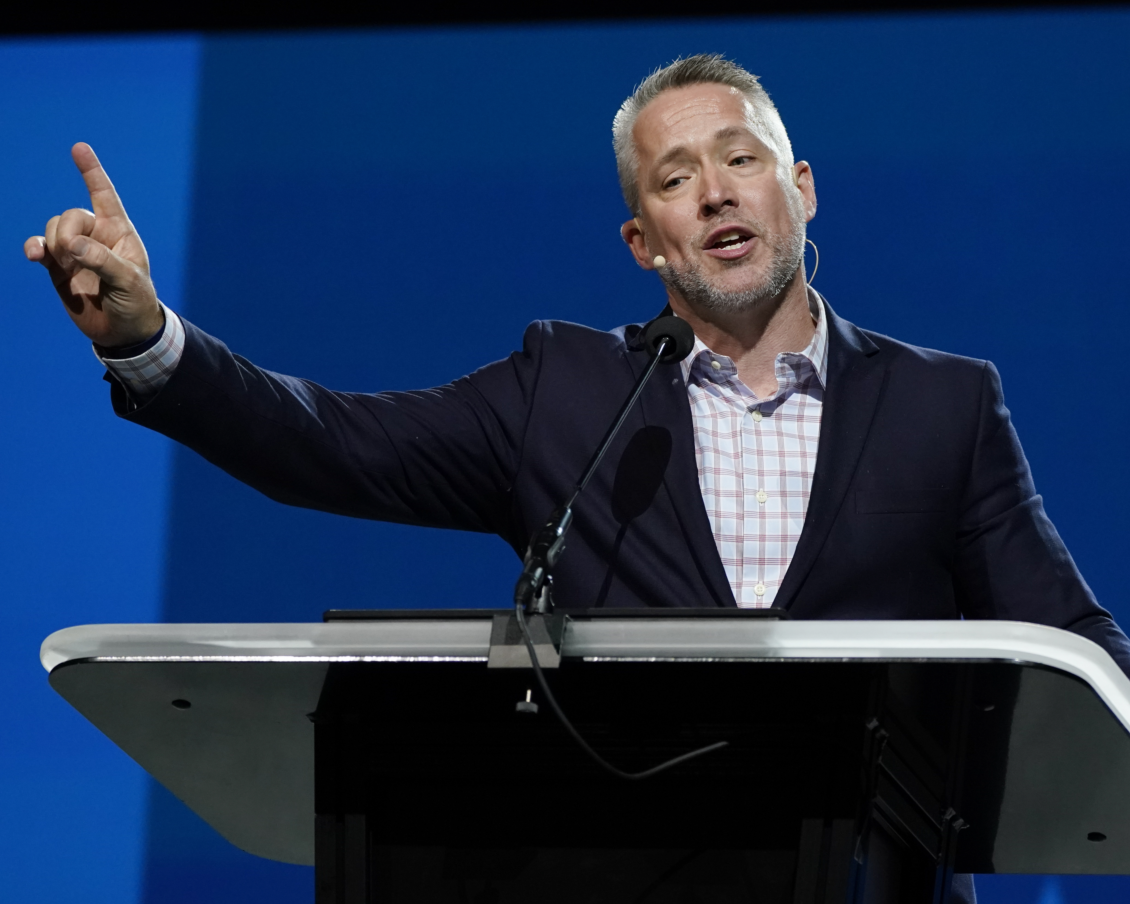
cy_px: 452
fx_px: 6621
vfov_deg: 7.8
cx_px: 643
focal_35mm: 198
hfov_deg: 9.8
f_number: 5.6
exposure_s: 1/320
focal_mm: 175
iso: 3200
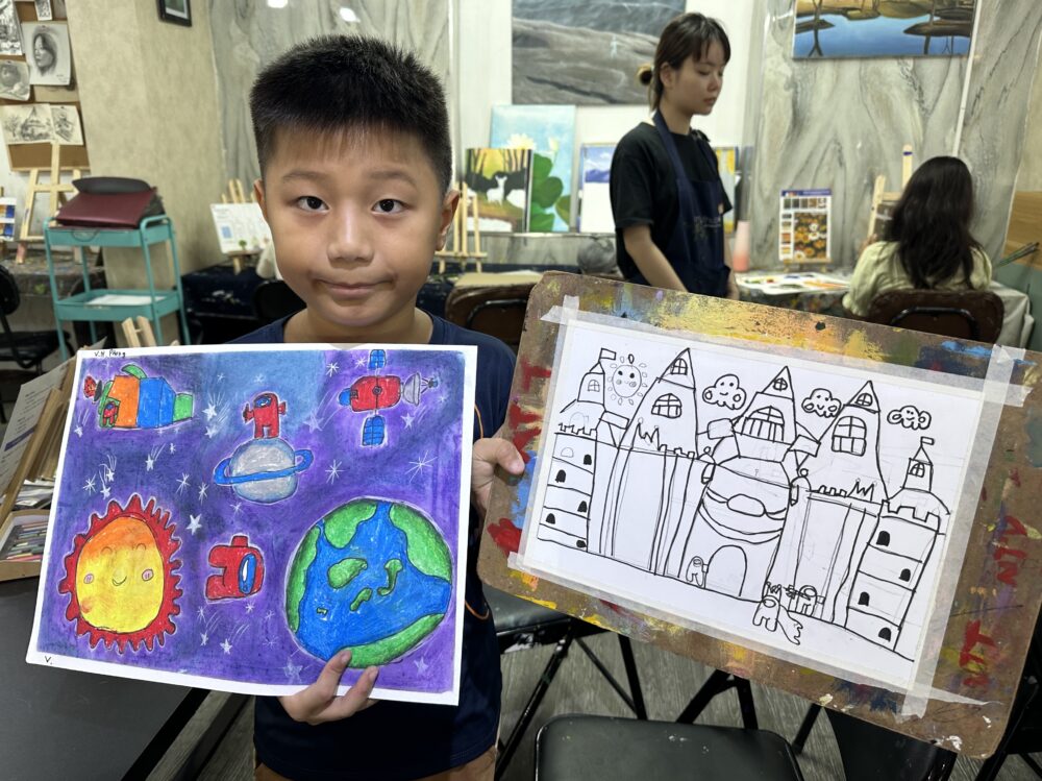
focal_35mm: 24
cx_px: 521
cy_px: 390
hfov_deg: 71.6
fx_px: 722
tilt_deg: -18.4
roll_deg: +0.1
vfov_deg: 56.8
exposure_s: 1/100
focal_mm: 6.86
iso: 80
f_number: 1.78
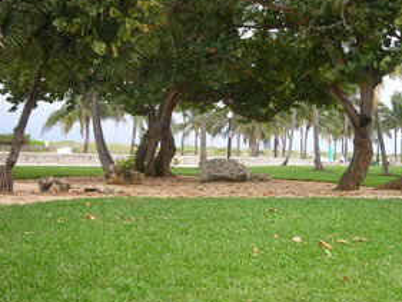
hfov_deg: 35.5
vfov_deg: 27.0
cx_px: 206
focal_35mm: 54
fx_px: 627
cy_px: 125
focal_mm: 6.3
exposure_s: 1/88.8
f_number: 3.2
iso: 50
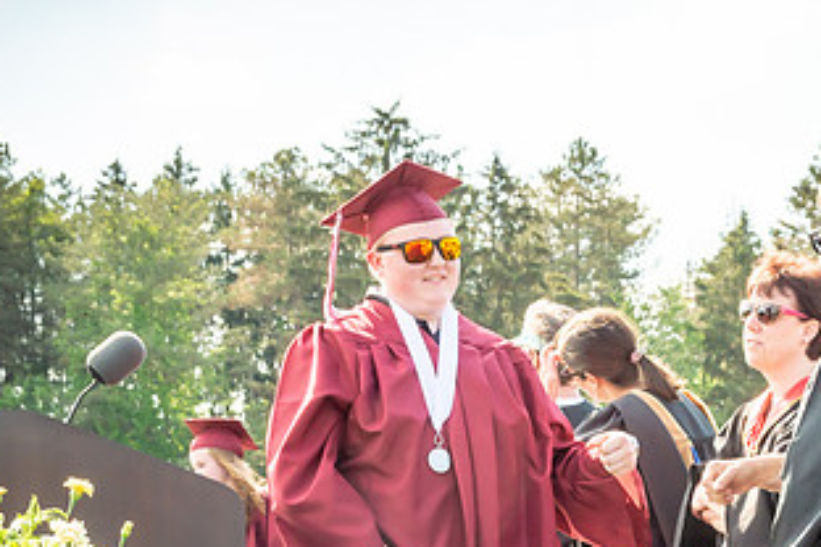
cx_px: 617
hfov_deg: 19.5
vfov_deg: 12.9
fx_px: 2372
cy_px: 586
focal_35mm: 104
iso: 200
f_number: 7.1
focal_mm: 32
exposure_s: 1/500
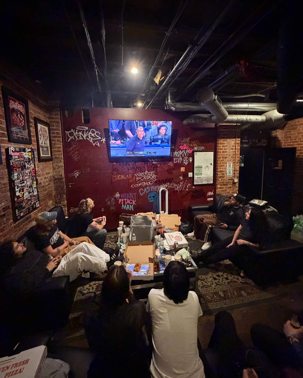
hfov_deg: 84.0
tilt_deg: -6.1
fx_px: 168
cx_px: 149
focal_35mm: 15
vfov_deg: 96.6
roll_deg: +0.8
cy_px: 174
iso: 1000
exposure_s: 1/60
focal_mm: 2.22
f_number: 2.2
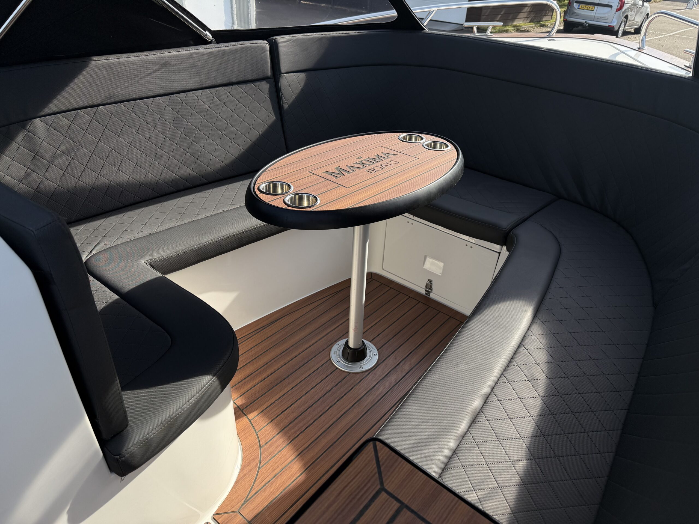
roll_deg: -3.5
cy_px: 262
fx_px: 485
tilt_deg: -31.9
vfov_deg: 56.8
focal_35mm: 24
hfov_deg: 71.6
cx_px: 350
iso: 80
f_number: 1.78
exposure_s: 1/3021
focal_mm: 6.76
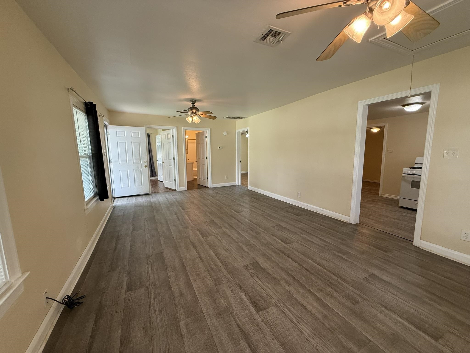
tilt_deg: -6.6
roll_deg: +0.5
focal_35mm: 14
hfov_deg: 102.1
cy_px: 176
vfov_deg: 85.7
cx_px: 235
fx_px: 190
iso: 250
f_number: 2.2
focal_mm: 2.22
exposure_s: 1/120
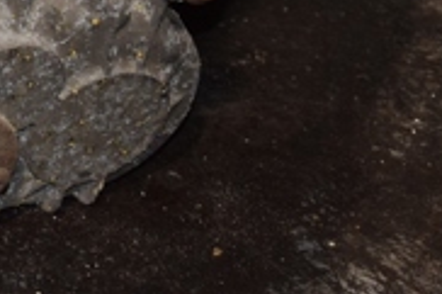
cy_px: -221
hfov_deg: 11.7
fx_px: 2073
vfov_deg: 7.9
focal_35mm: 169
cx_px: -221
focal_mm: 32
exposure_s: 1/60
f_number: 5
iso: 800
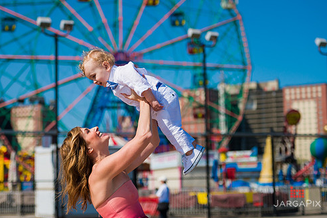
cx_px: 144
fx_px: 754
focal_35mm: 83
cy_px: 92
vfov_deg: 16.4
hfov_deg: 24.5
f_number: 3.2
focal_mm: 70
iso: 200
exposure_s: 1/6400
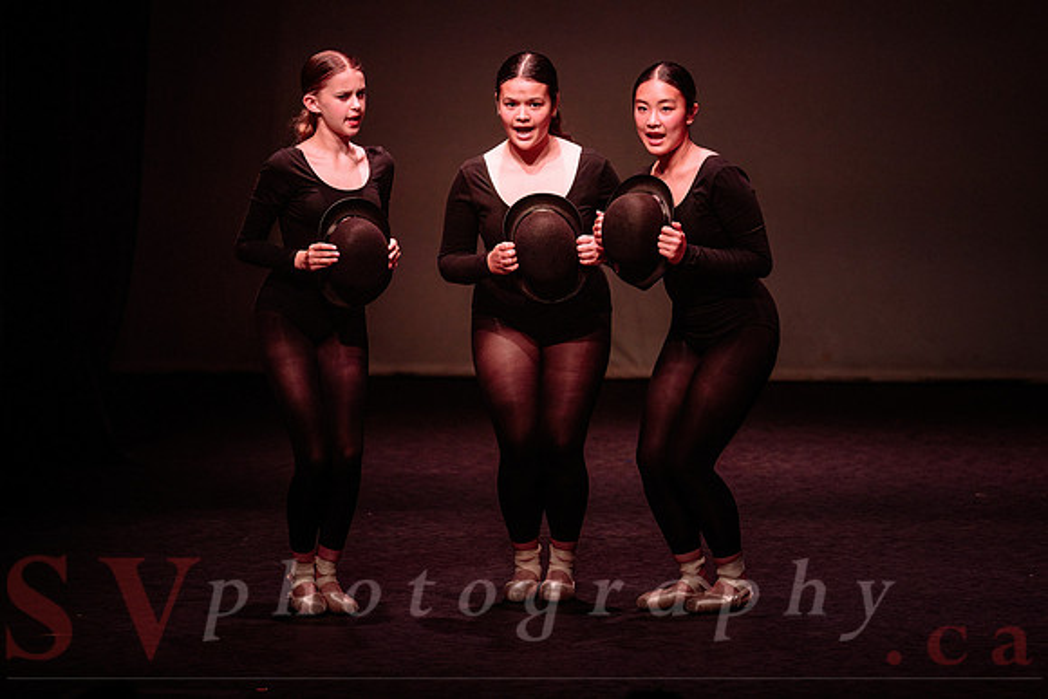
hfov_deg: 10.0
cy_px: 238
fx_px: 5976
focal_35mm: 205
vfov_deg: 6.7
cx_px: 460
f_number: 2.8
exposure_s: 1/320
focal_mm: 150
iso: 1600
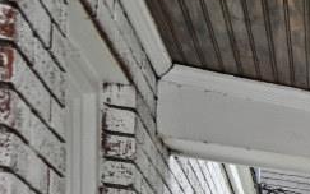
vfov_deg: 12.9
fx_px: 744
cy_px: 393
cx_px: 925
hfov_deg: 11.6
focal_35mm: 88
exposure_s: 1/60
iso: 200
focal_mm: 14
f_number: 4
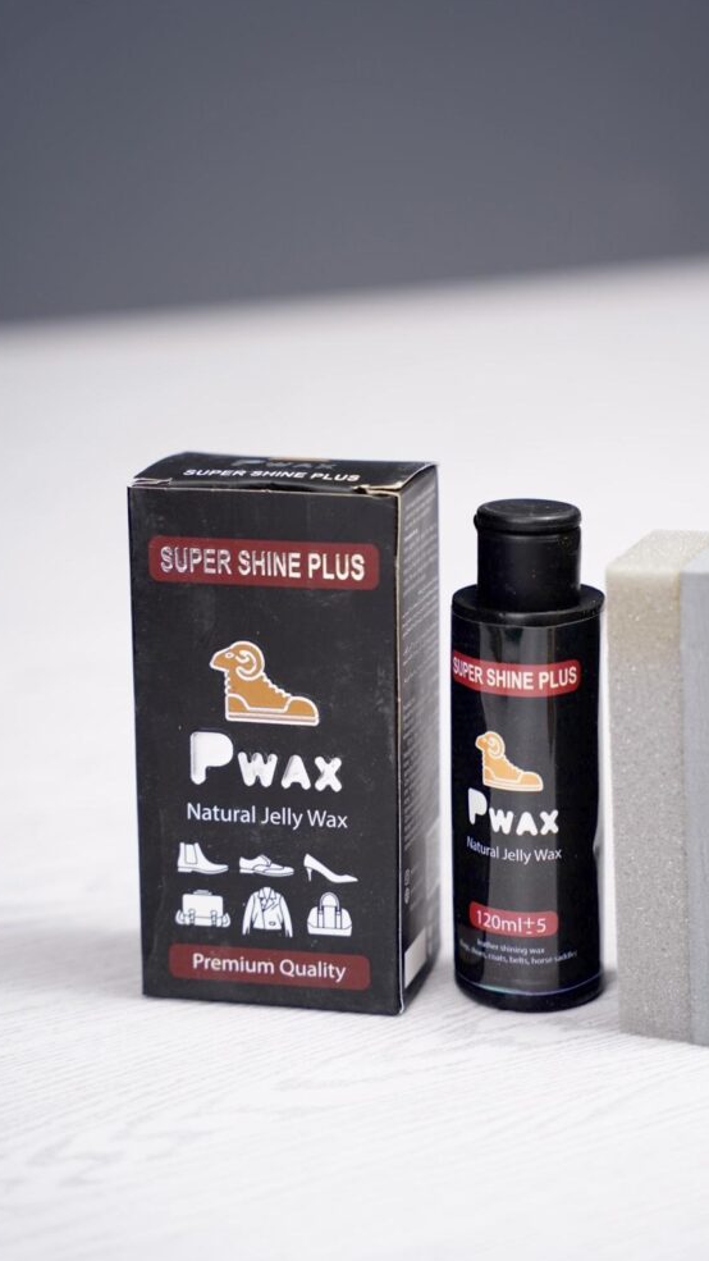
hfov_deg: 15.5
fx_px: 2607
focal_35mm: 78
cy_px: 605
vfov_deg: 27.2
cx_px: 431
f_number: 3.2
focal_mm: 70
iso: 125
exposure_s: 1/125
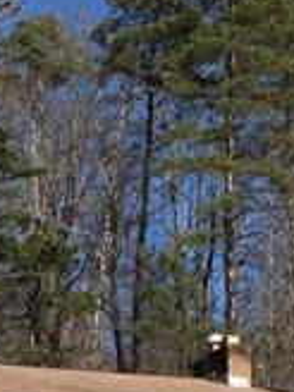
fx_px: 1483
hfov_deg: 11.3
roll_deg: +1.5
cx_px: 41
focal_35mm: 131
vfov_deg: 14.2
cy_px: 559
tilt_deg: +10.4
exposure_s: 1/2336
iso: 20
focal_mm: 3.99
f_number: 1.8
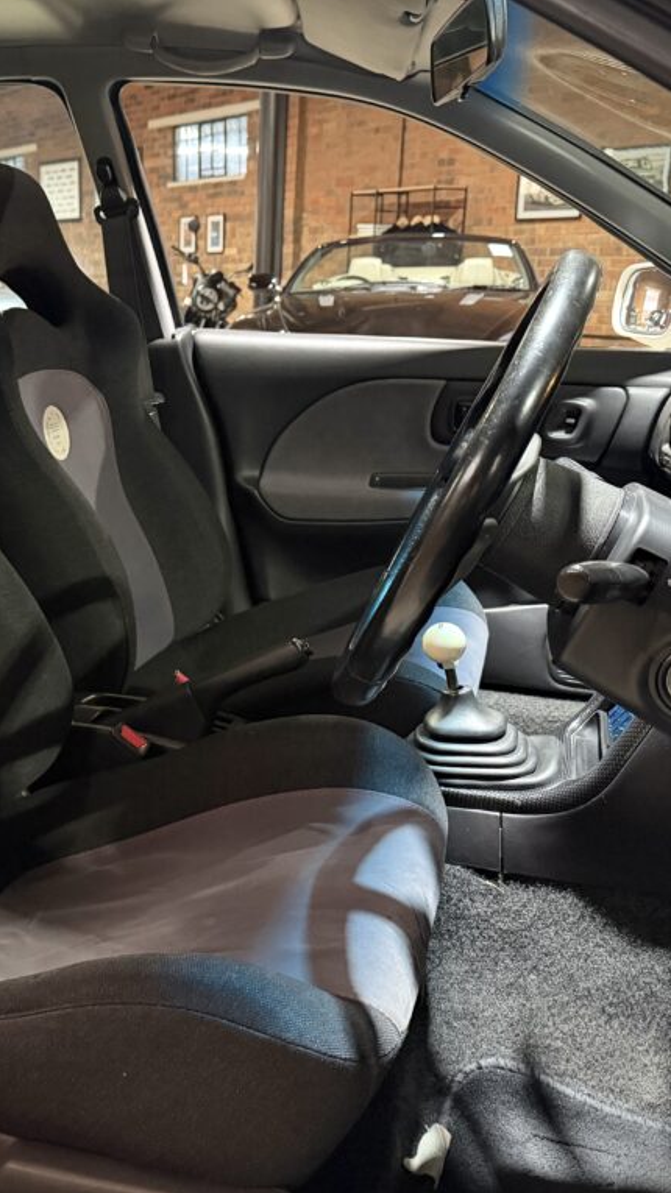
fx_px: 1108
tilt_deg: -16.5
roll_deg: +0.3
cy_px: 597
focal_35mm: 35
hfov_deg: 32.6
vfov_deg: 56.6
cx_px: 122
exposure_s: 1/33
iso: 1000
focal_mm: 6.76
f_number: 1.78
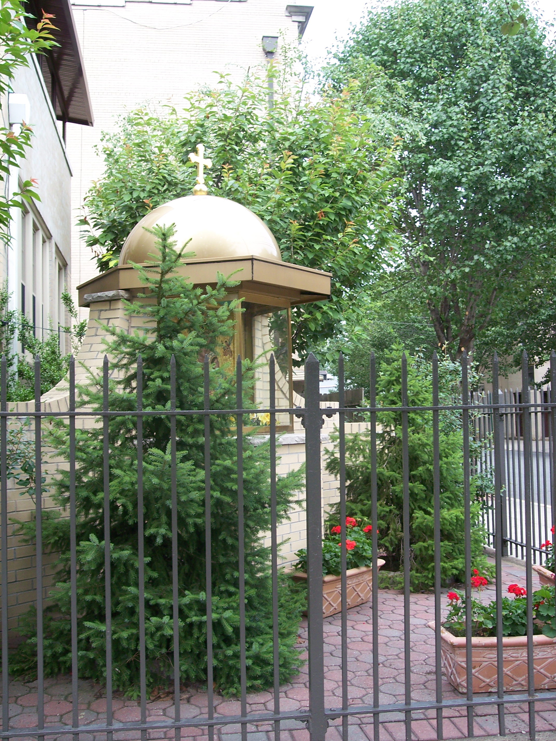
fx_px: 835
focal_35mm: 39
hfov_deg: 36.8
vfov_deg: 47.9
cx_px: 278
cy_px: 370
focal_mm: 8
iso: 100
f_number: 3.4
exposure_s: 1/125
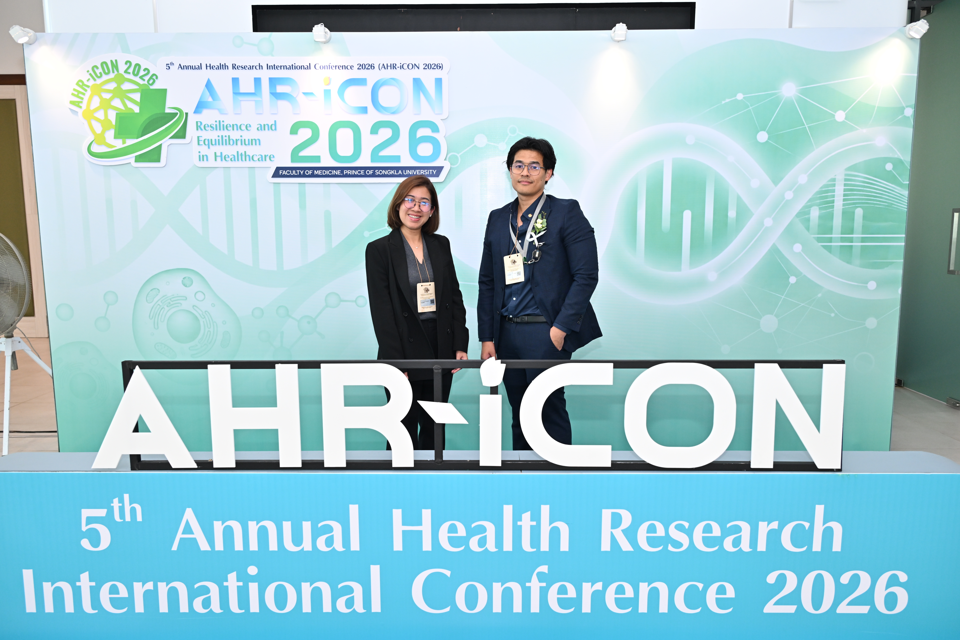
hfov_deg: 67.4
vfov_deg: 47.9
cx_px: 480
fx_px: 720
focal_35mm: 27
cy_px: 320
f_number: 4
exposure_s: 1/200
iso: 800
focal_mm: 27
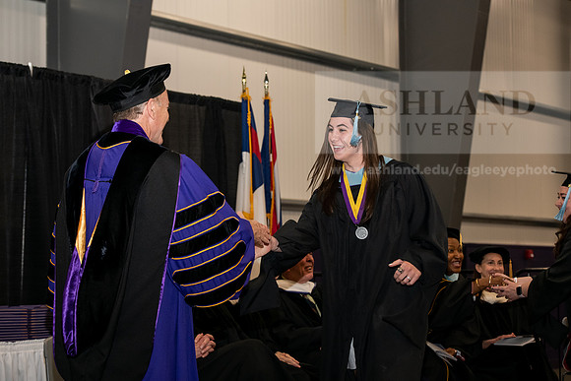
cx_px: 286
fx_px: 1428
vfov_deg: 15.2
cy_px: 190
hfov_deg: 22.6
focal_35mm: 90
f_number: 5.6
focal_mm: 90
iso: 1600
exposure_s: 1/200
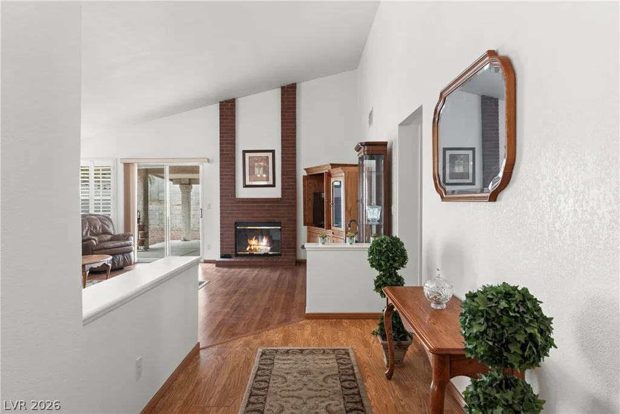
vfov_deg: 55.1
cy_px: 207
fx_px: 396
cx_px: 310
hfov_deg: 76.1
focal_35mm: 23
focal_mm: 23
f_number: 8
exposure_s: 1/4
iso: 400
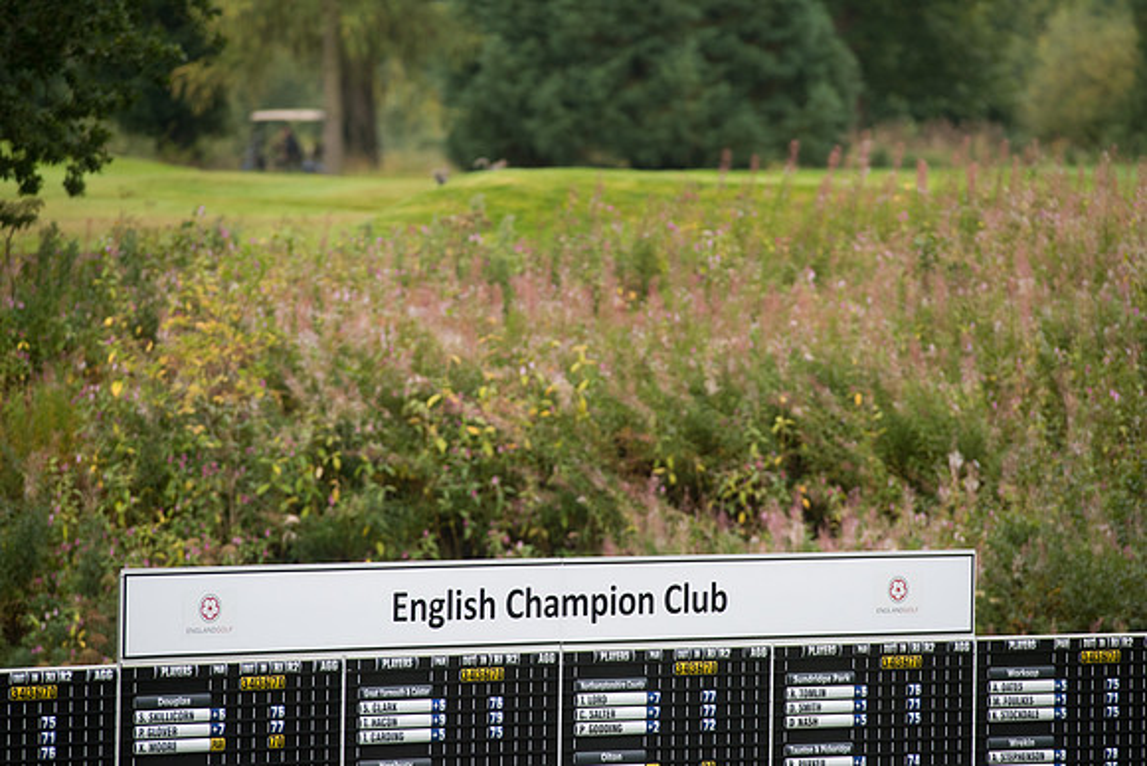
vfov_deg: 4.6
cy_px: 383
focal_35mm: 300
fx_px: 9560
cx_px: 574
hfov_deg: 6.9
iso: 800
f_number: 5.6
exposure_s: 1/320
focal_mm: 300
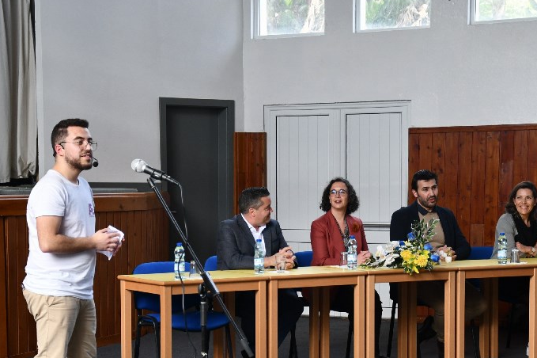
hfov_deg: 20.2
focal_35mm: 101
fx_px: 1506
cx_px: 251
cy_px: 249
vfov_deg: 13.5
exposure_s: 1/160
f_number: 4.8
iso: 800
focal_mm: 45
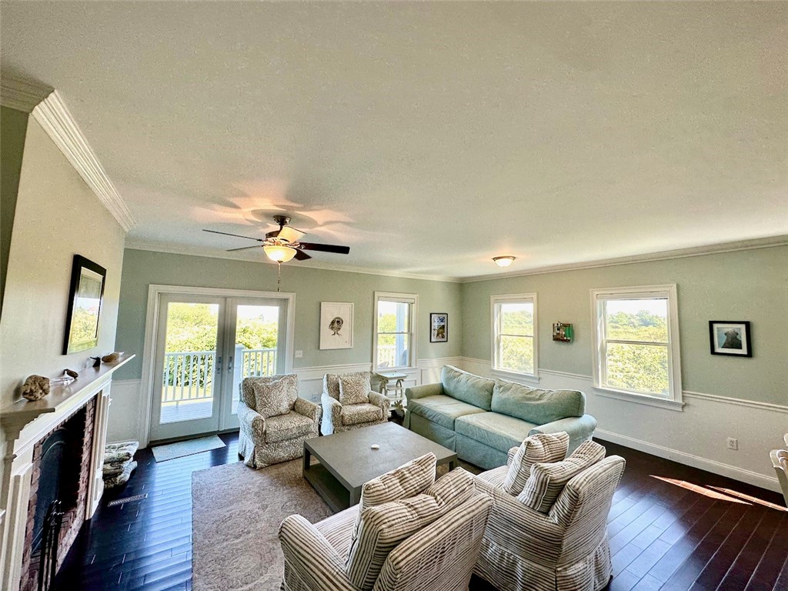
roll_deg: -1.3
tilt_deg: +4.4
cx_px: 394
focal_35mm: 14
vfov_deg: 85.7
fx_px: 319
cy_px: 296
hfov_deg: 102.1
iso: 100
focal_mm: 2.22
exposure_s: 1/120
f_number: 2.2
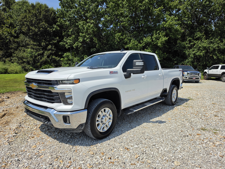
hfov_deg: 73.9
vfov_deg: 58.9
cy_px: 84
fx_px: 149
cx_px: 112
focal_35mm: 23
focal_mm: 6.5
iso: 50
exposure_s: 1/7939
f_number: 1.4
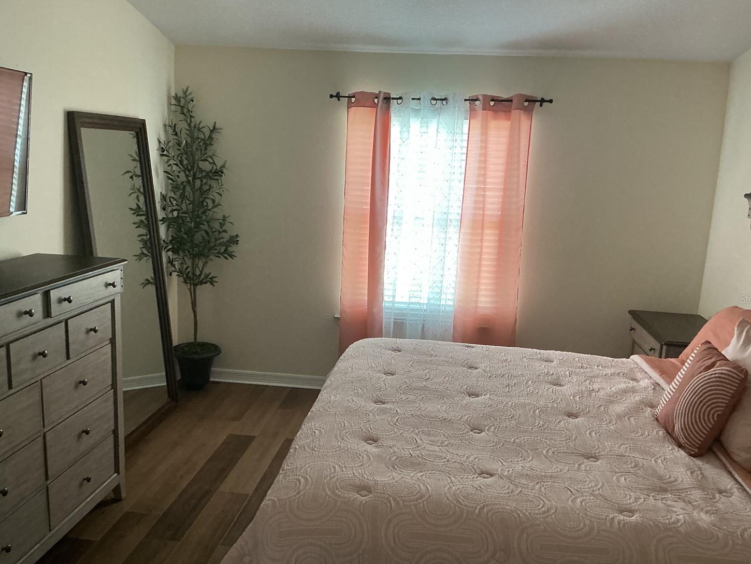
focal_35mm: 32
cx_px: 374
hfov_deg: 56.8
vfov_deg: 44.2
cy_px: 299
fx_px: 694
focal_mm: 3
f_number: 1.8
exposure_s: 1/60
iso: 160
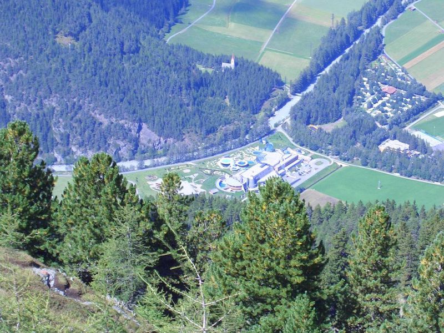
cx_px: 222
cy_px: 166
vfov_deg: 12.7
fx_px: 1501
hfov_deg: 16.8
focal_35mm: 117
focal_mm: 24
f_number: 8.4
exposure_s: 1/80
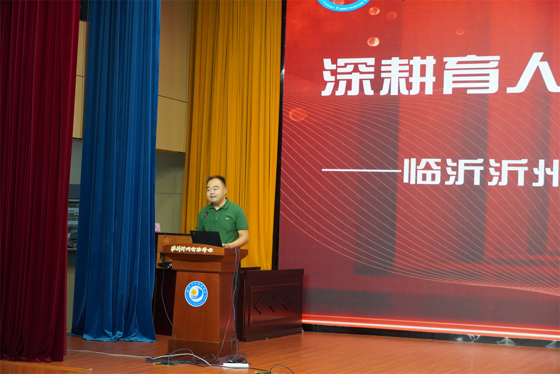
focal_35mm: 74
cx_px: 280
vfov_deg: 18.5
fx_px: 1143
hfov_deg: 27.5
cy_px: 187
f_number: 5
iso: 2000
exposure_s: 1/160
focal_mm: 49
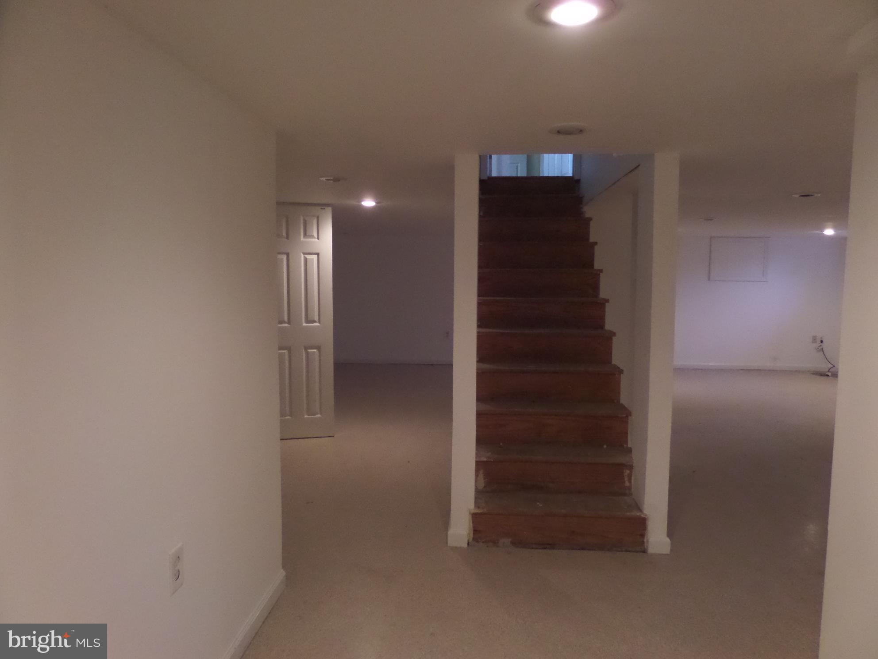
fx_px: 609
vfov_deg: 56.8
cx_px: 439
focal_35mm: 24
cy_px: 330
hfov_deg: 71.6
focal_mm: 4
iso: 640
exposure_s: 1/30
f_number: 3.2
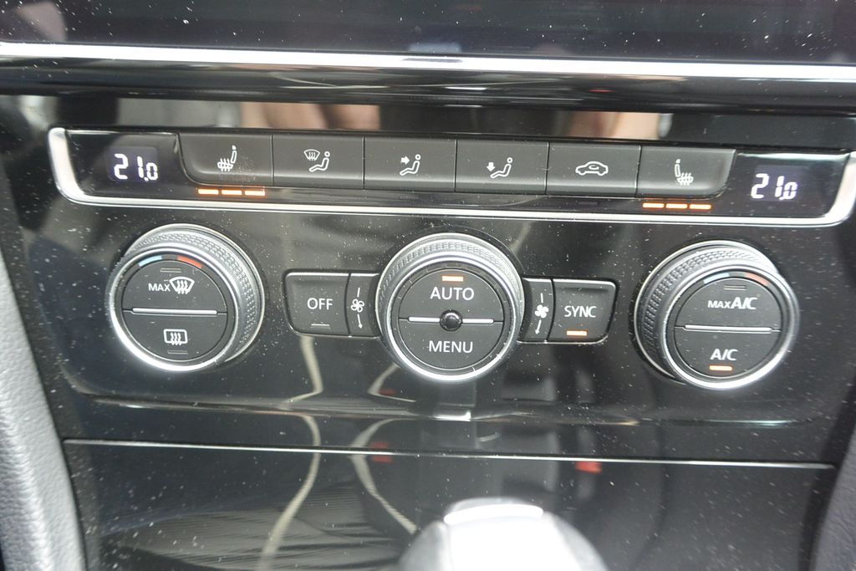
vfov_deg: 47.9
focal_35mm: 27
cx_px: 428
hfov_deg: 67.4
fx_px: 642
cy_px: 286
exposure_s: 1/40
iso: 800
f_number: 3.5
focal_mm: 10
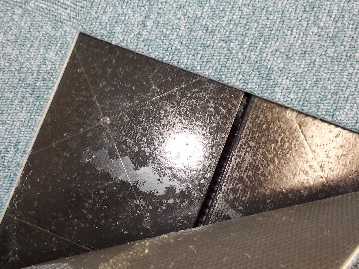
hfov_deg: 52.6
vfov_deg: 40.7
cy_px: 137
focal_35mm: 35
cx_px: 180
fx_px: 363
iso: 200
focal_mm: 5.3
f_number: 3.4
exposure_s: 1/25
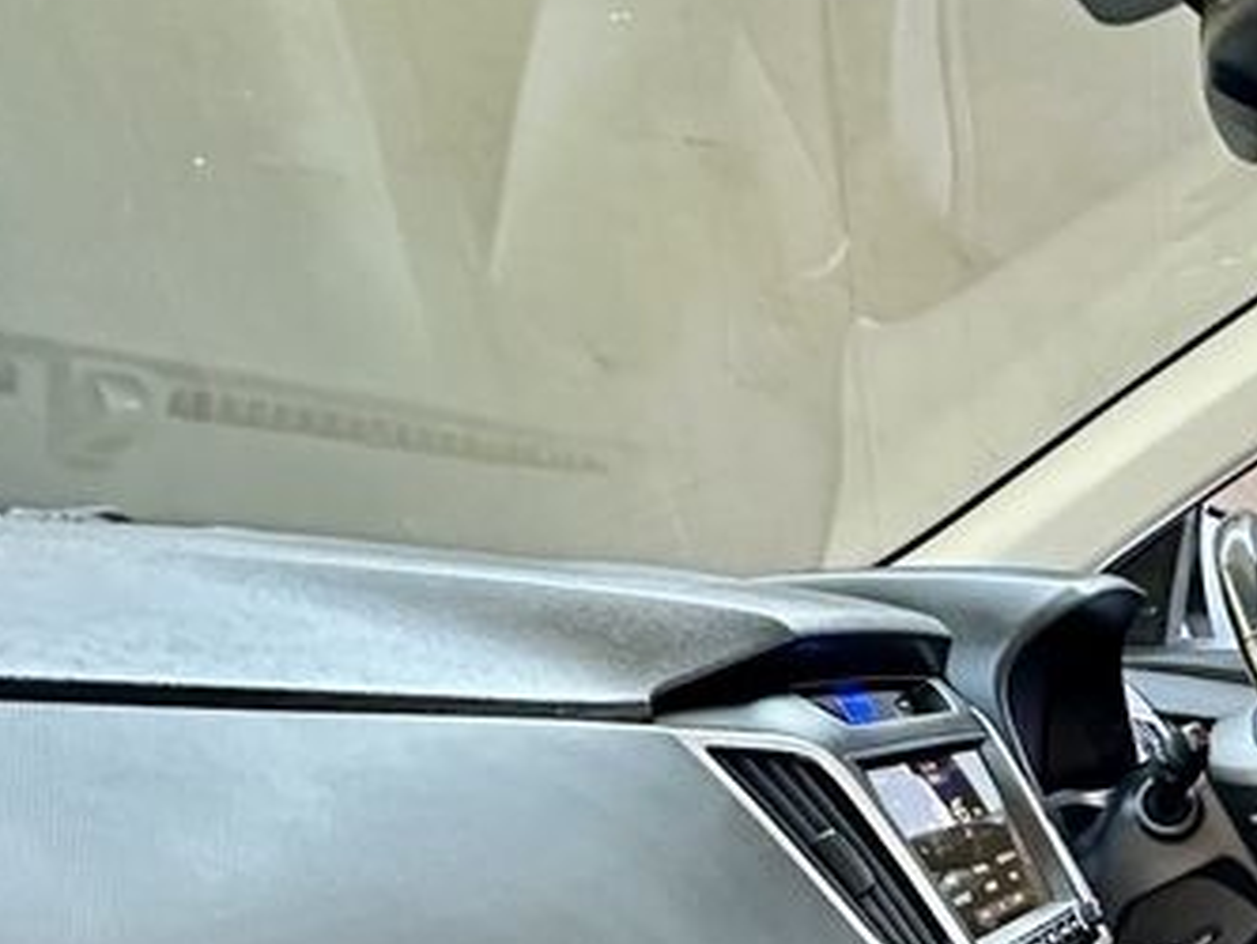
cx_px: 1665
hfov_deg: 32.2
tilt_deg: -22.4
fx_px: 1562
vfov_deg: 27.3
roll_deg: -4.9
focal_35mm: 43
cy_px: 1269
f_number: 2.2
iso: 1600
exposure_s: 1/39
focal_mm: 2.22
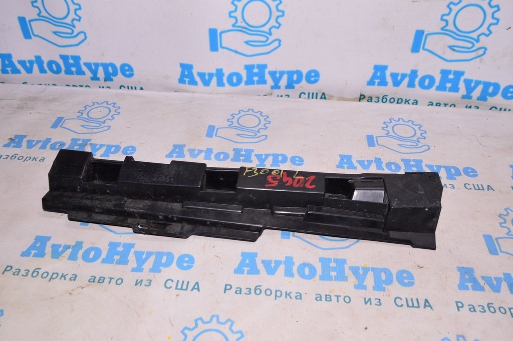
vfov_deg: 41.6
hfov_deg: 59.5
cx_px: 256
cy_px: 170
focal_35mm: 32
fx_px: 449
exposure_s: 1/200
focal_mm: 21
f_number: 8
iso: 1600
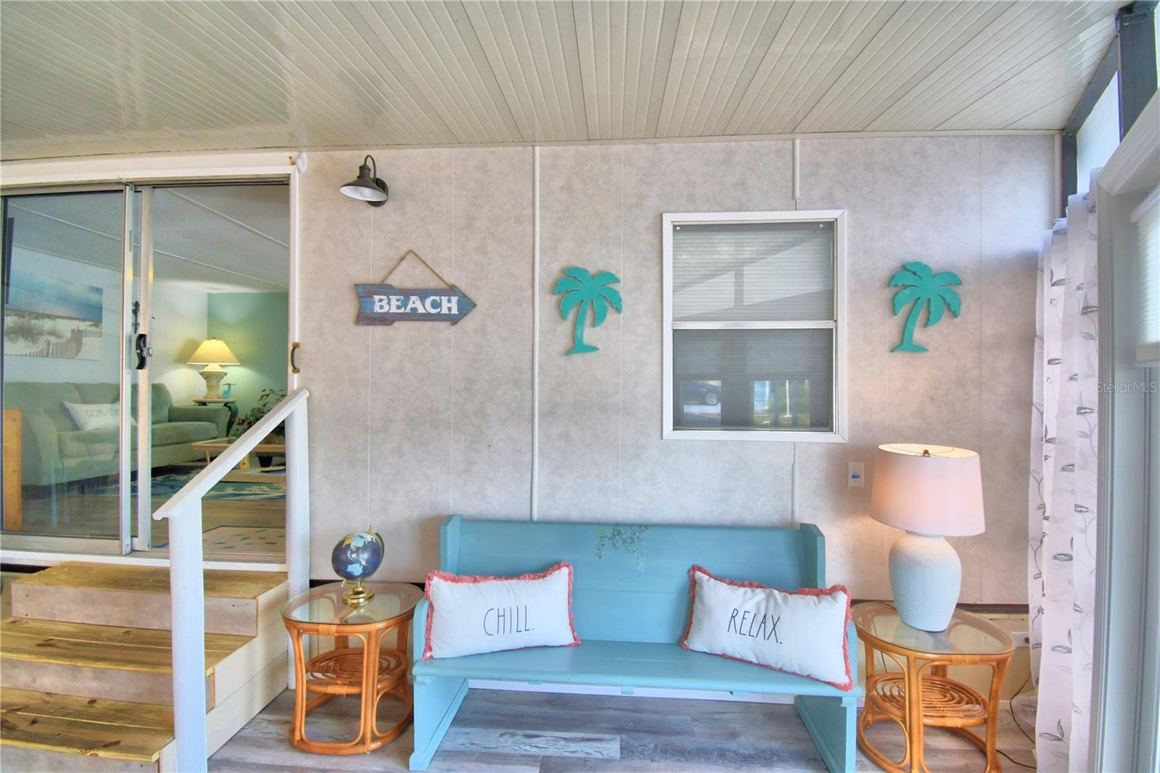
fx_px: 483
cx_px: 580
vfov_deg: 77.3
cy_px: 386
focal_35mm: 15
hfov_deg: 100.4
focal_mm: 10
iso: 280
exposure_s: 1/125
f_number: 4.5
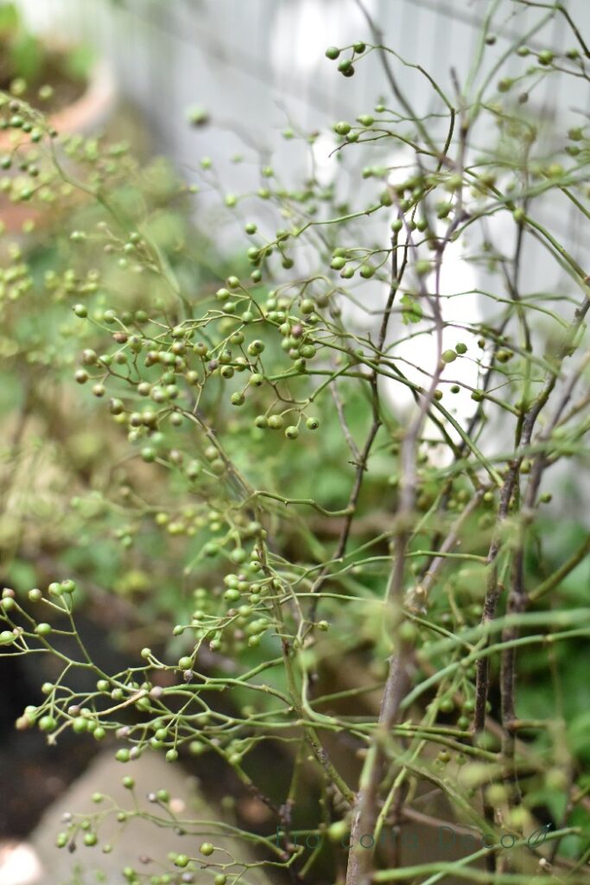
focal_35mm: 50
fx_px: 1229
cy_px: 442
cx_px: 295
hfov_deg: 27.0
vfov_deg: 39.6
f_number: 2
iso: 11400
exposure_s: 1/4000
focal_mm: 50
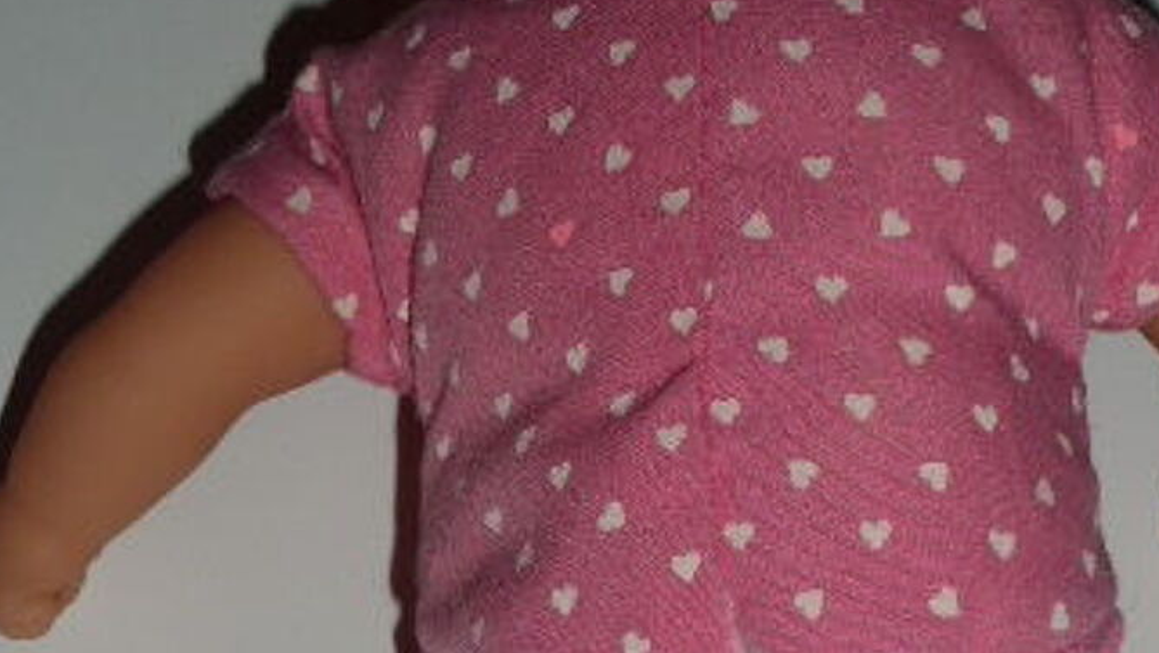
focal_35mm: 115
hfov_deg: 18.6
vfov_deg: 10.5
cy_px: 520
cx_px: 686
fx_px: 3536
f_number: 4.4
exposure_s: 1/60
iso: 100
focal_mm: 9
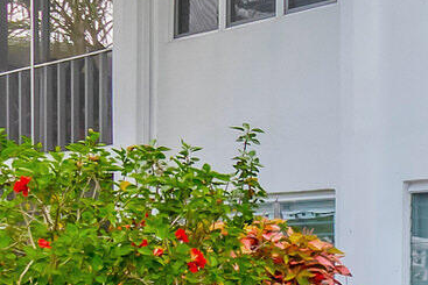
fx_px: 1261
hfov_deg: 15.0
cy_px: 266
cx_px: 896
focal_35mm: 106
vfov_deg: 12.8
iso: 1100
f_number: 8
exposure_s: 1/250
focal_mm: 10
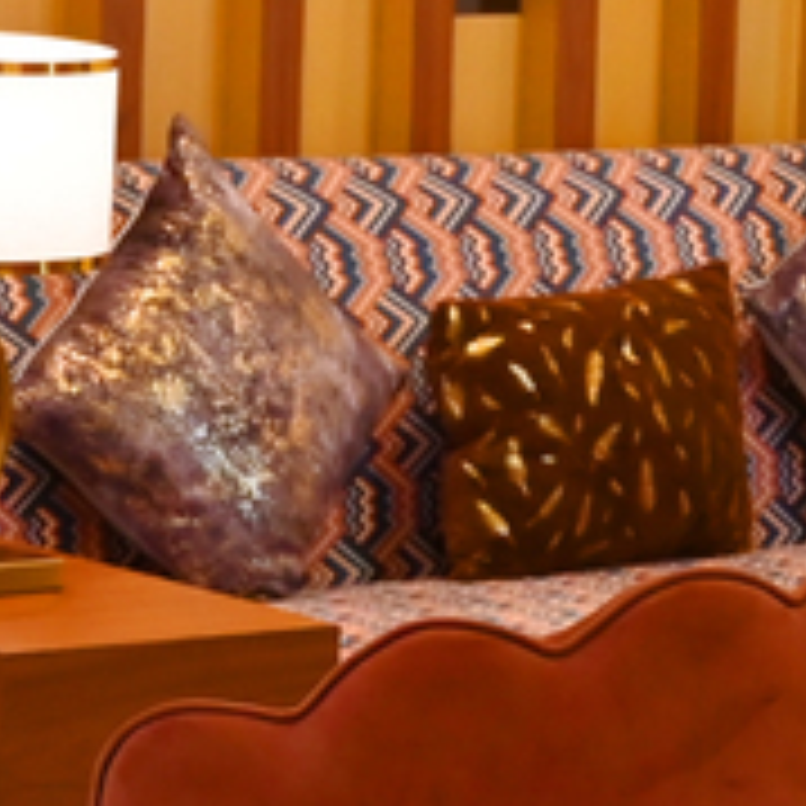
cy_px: 387
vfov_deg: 8.3
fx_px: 5558
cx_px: 284
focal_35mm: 211
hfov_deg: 8.3
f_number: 4
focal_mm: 37
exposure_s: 1/125
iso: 1600
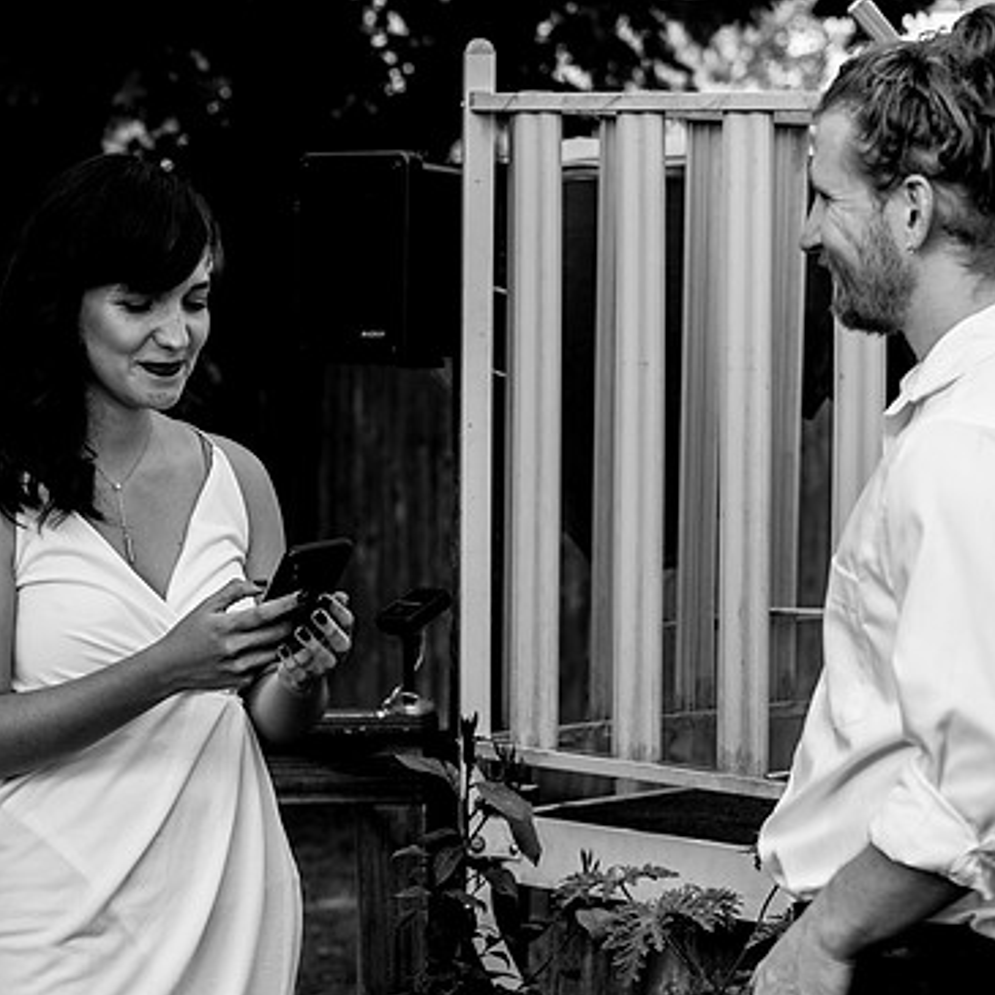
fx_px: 4130
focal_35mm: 127
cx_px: 317
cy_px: 570
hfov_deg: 13.7
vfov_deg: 13.7
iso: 100
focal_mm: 70
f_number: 4
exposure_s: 1/200
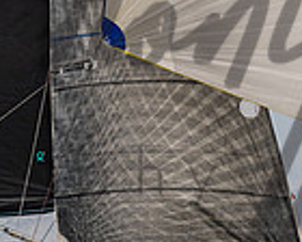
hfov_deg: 2.0
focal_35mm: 950
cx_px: 129
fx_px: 8491
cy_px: 97
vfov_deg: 1.6
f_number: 6.3
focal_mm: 200
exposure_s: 1/1600
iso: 250
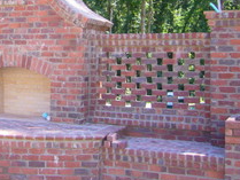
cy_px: 26
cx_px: 20
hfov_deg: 27.8
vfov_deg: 21.6
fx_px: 465
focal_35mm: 67
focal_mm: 5.8
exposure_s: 1/125
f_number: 2.8
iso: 80
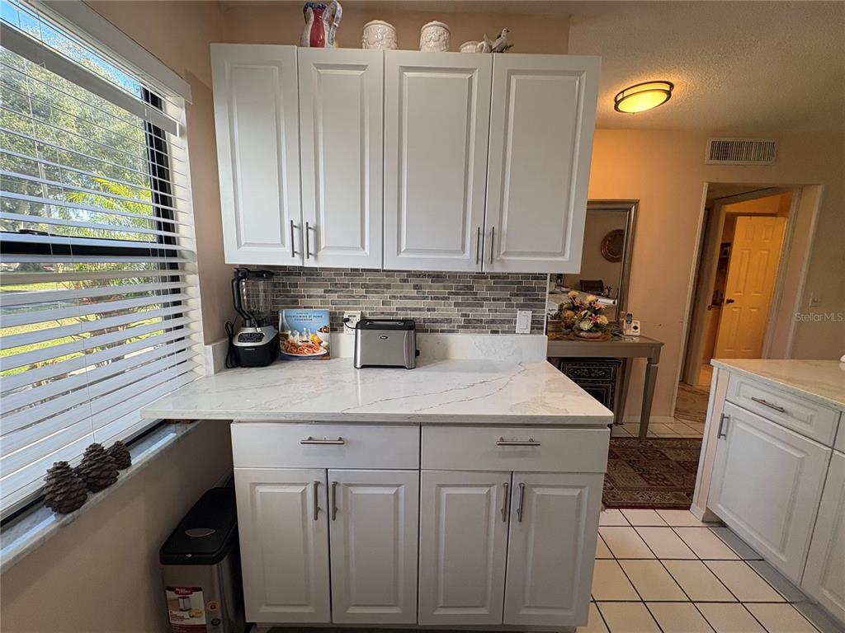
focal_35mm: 14
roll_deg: -0.4
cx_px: 422
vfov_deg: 85.7
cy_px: 316
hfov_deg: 102.1
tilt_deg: -8.9
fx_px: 342
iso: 80
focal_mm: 2.22
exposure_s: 1/120
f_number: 2.2
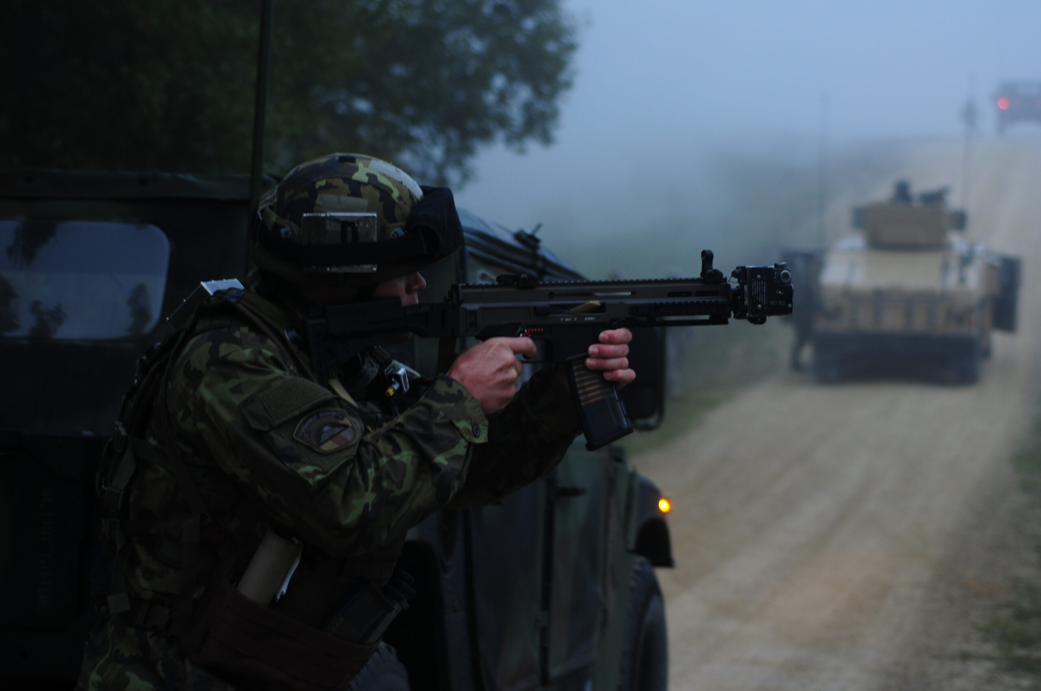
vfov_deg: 15.1
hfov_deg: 22.6
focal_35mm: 90
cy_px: 346
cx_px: 520
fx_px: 2599
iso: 200
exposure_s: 1/200
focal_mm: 60
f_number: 2.8
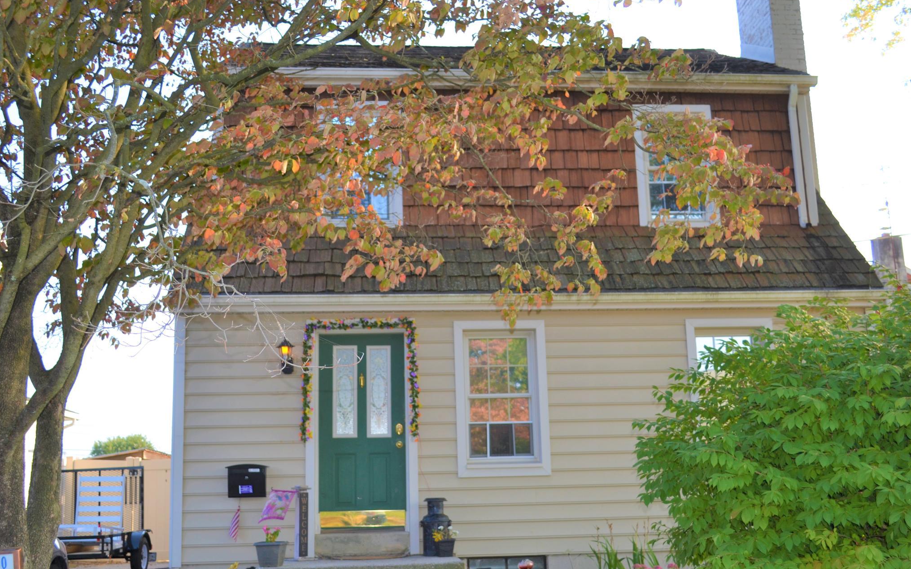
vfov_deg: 34.4
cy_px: 303
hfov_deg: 52.8
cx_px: 453
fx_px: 919
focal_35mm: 37
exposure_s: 1/200
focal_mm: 24
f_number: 4.2
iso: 100
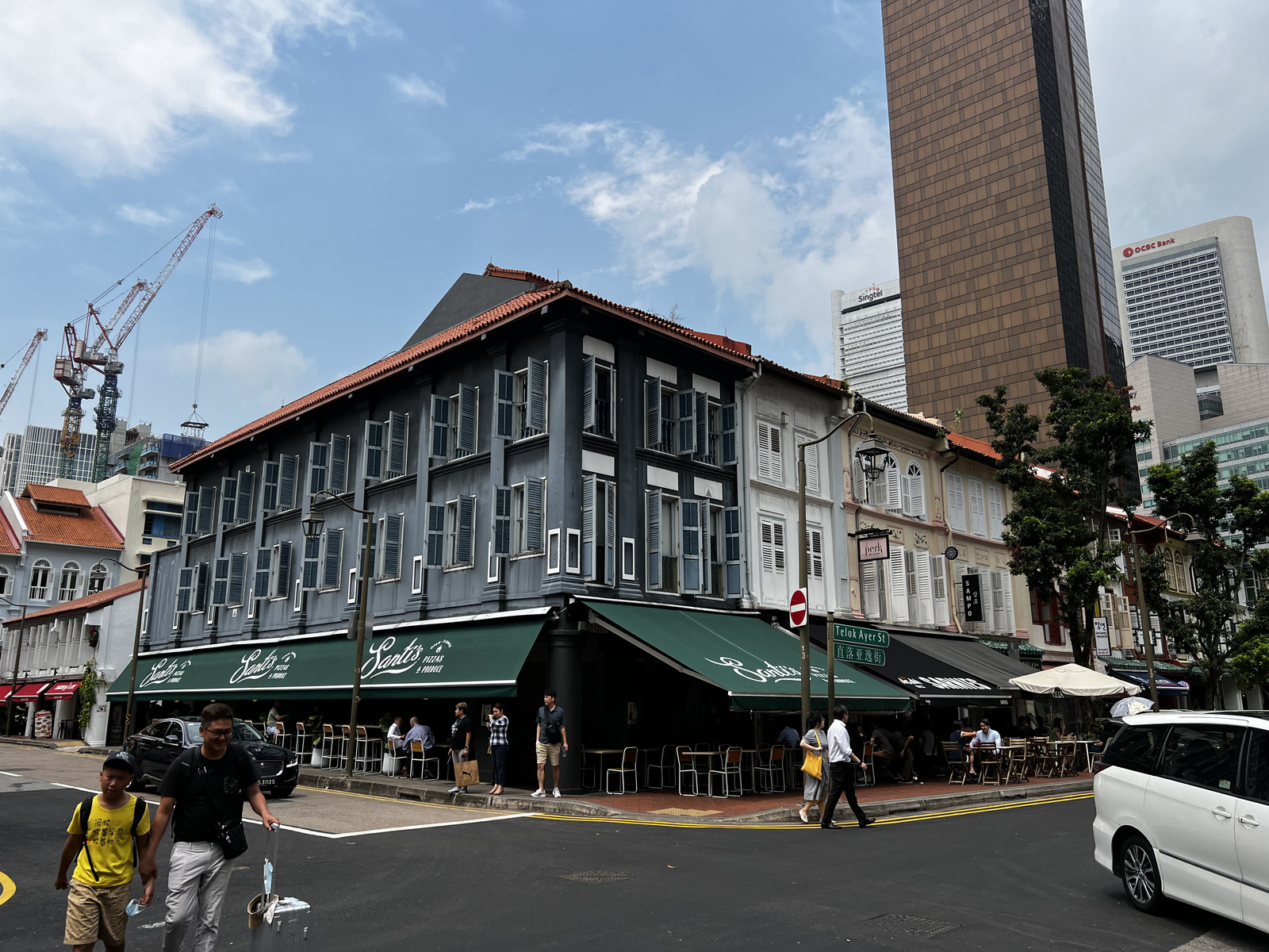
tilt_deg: +12.6
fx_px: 953
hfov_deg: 67.3
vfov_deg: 53.1
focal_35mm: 26
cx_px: 634
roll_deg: +0.3
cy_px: 476
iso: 50
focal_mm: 5.7
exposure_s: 1/3257
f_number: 1.5
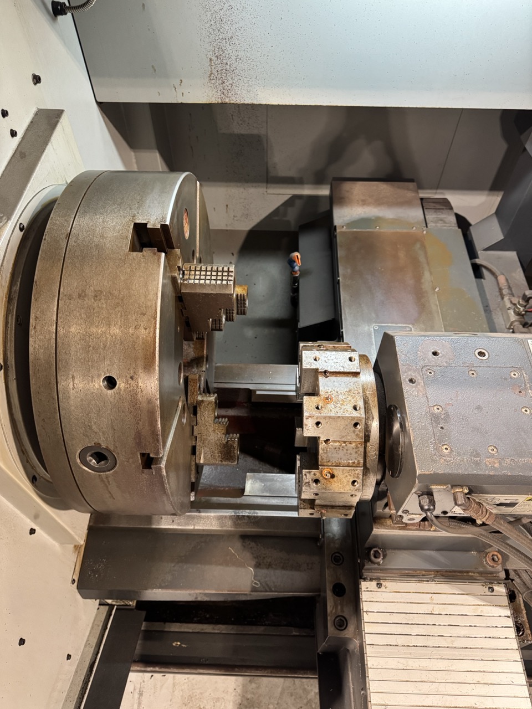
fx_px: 492
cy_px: 354
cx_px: 266
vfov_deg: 71.6
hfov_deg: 56.8
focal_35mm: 24
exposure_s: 1/60
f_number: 1.78
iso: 500
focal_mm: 6.76
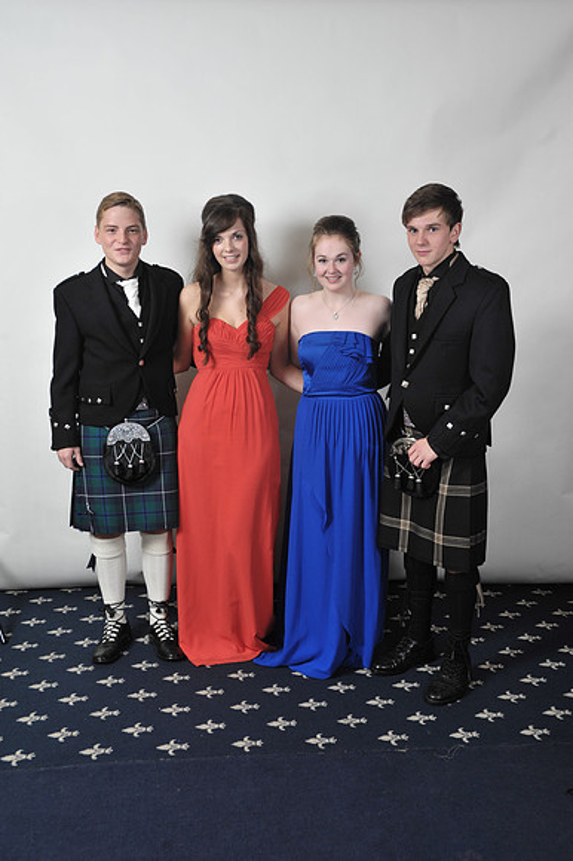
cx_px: 286
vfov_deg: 48.5
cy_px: 430
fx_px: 956
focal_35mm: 40
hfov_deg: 33.4
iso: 1000
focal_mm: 40
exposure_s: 1/160
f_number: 7.1
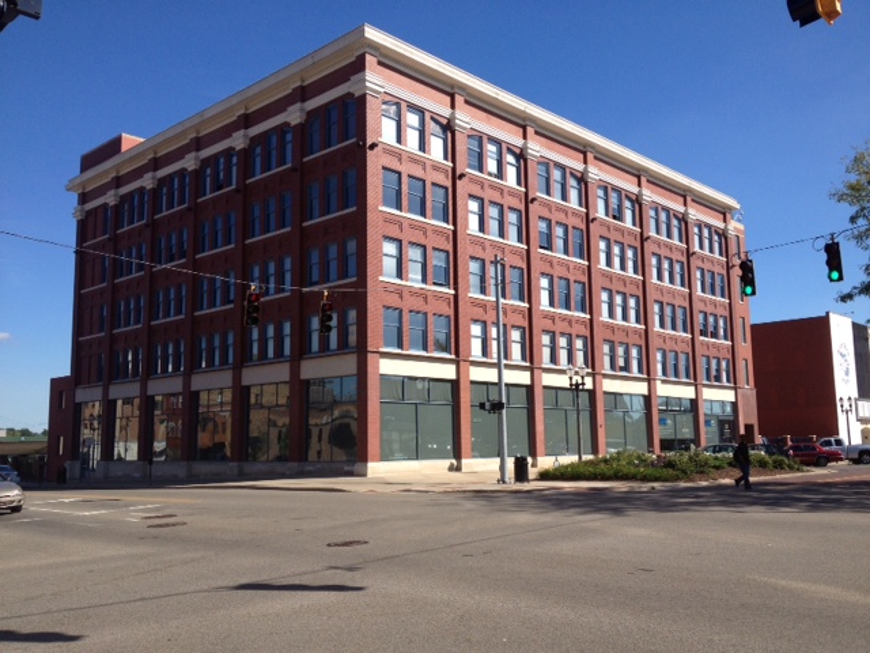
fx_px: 880
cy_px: 326
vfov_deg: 40.7
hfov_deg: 52.6
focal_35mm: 35
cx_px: 435
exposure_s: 1/1493
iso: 64
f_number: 2.4
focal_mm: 4.28
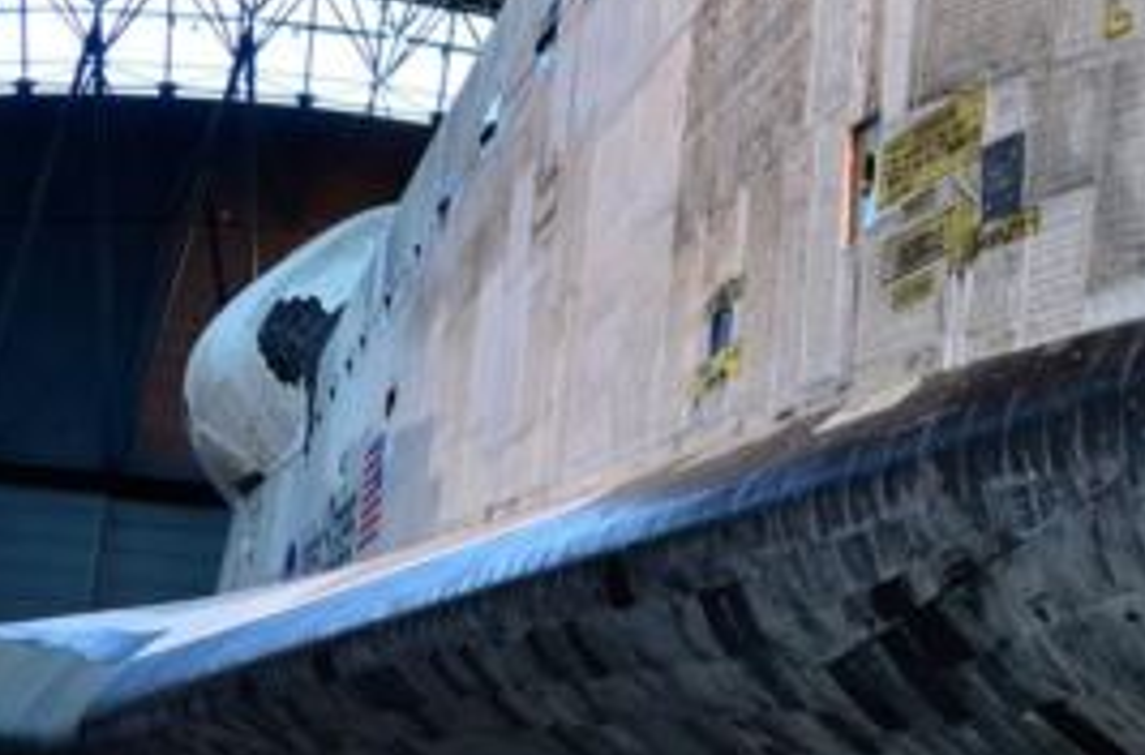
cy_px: 191
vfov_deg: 18.7
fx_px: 2282
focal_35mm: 72
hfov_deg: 27.3
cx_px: 1012
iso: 400
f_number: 4.5
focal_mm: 20
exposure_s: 1/80
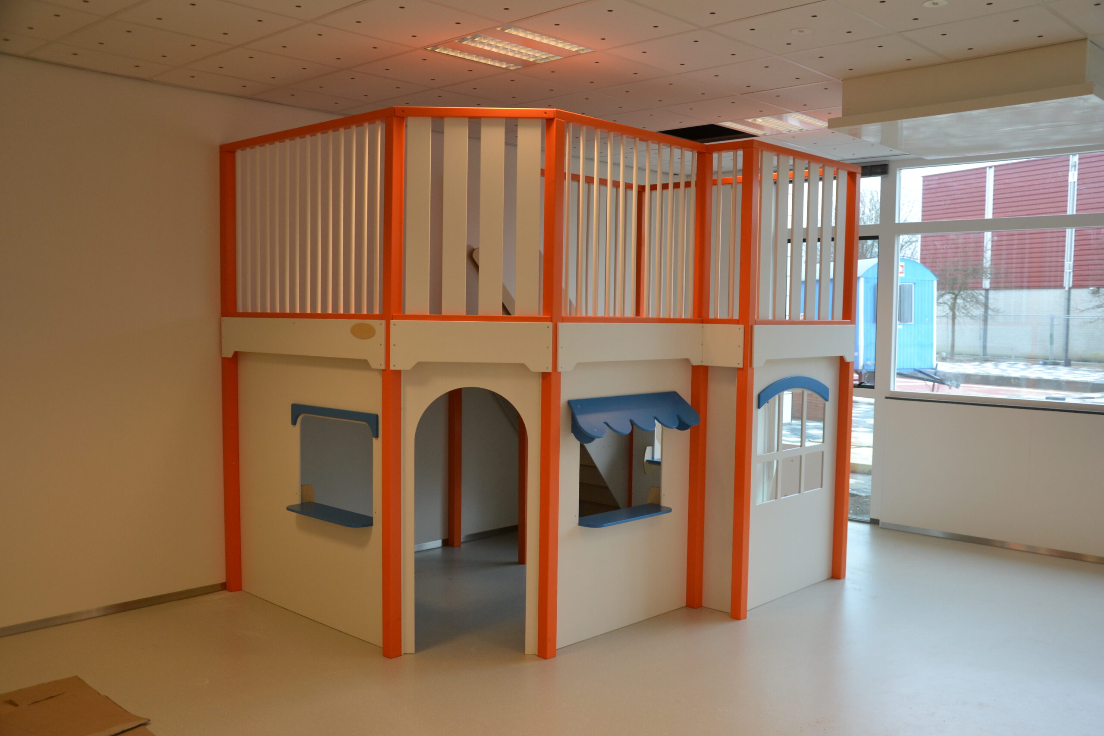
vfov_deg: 40.0
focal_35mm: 33
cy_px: 368
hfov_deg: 57.2
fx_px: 1012
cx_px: 552
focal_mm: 22
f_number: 5
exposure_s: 1/100
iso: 400
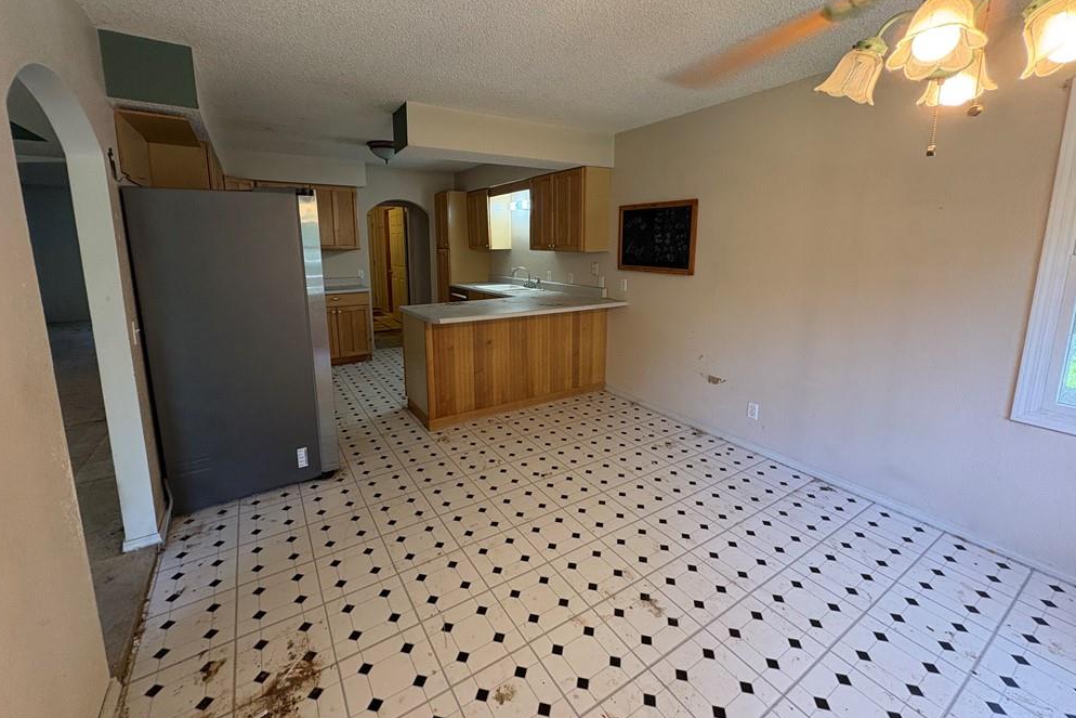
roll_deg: -0.3
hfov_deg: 100.4
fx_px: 448
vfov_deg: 77.0
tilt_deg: -9.2
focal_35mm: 15
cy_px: 314
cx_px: 529
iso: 320
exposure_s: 1/60
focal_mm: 2.22
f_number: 2.2
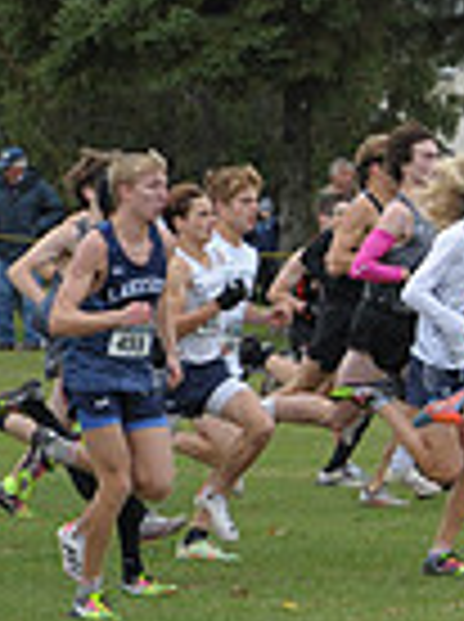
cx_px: 1257
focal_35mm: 586
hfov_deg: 2.5
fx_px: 10506
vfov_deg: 3.4
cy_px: 288
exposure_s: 1/800
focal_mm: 145
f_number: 6.3
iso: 1000
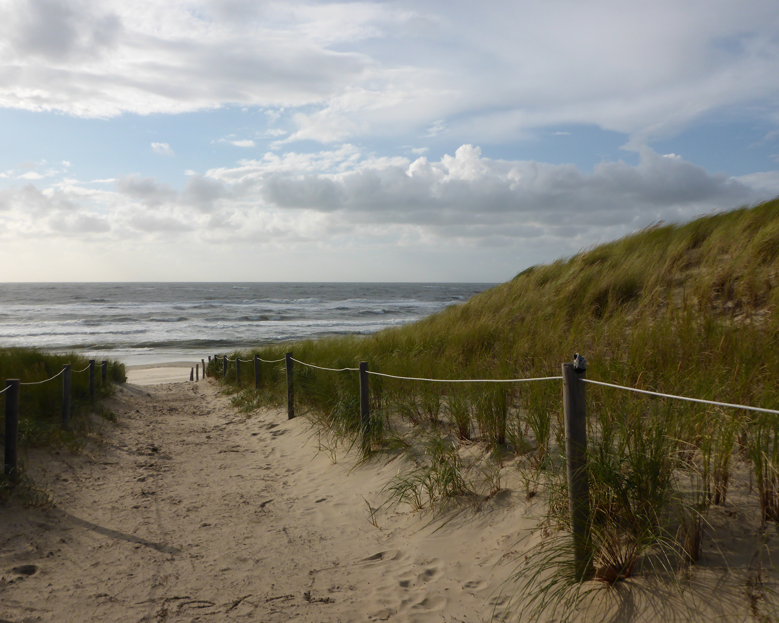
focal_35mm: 30
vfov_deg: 48.5
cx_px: 361
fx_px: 692
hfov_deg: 58.7
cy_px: 313
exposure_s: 1/200
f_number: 10
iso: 100
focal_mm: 4.9
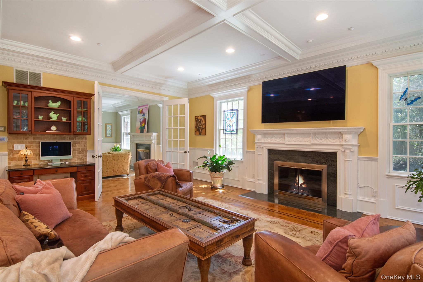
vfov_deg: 72.0
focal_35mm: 16
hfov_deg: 95.0
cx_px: 212
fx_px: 194
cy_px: 141
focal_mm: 11
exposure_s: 1/40
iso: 640
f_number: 11
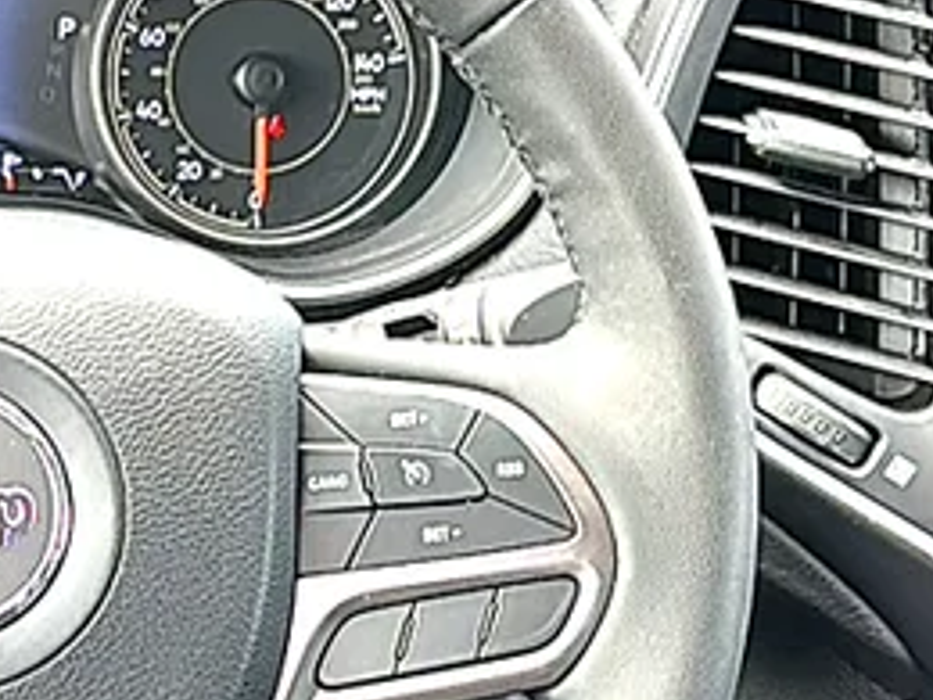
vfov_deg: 12.2
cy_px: 468
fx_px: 3261
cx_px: -61
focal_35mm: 121
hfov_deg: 15.9
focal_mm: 6.86
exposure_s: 1/114
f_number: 1.78
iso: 64
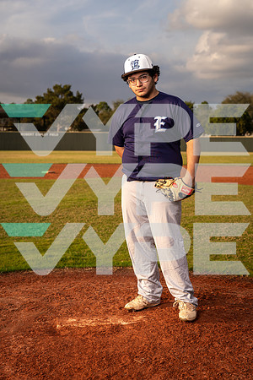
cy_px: 190
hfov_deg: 25.5
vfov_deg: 37.5
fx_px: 559
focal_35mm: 53
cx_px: 126
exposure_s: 1/1600
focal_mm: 53
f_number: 4
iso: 250
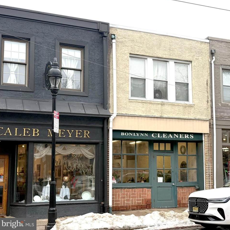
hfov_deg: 29.8
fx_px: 428
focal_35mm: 57
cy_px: 114
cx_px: 153
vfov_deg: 30.0
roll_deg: +0.4
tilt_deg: +7.6
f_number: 1.78
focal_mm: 6.76
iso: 100
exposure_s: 1/855
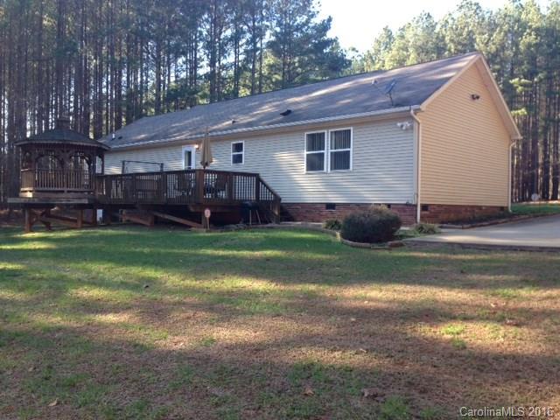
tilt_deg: +0.4
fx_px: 534
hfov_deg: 55.4
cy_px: 210
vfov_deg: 42.9
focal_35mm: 33
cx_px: 280
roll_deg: -1.1
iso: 50
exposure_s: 1/120
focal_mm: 4.12
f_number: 2.4
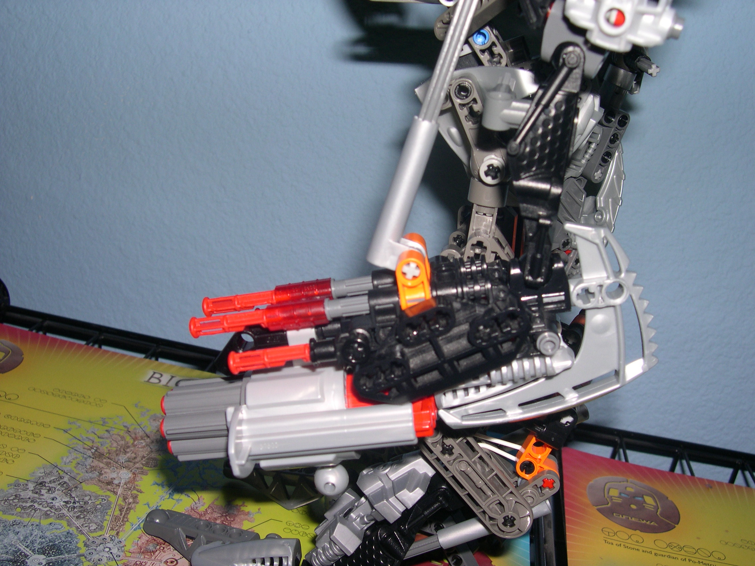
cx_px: 378
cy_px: 283
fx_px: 829
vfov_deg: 37.7
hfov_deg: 49.0
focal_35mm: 38
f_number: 7.6
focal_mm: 8
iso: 100
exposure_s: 1/60
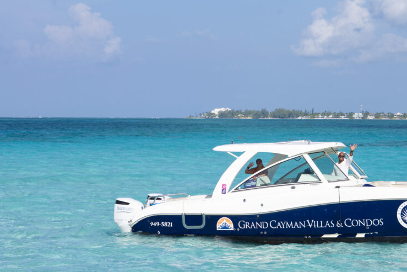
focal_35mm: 131
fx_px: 1481
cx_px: 243
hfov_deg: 15.6
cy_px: 139
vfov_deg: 10.5
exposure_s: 1/800
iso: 250
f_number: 9
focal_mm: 86
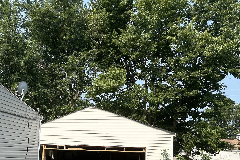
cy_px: 123
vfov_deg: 31.2
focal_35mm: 42
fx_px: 280
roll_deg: -2.4
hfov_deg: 45.1
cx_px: 66
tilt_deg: +5.1
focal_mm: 5.7
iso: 50
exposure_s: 1/2353
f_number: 1.5
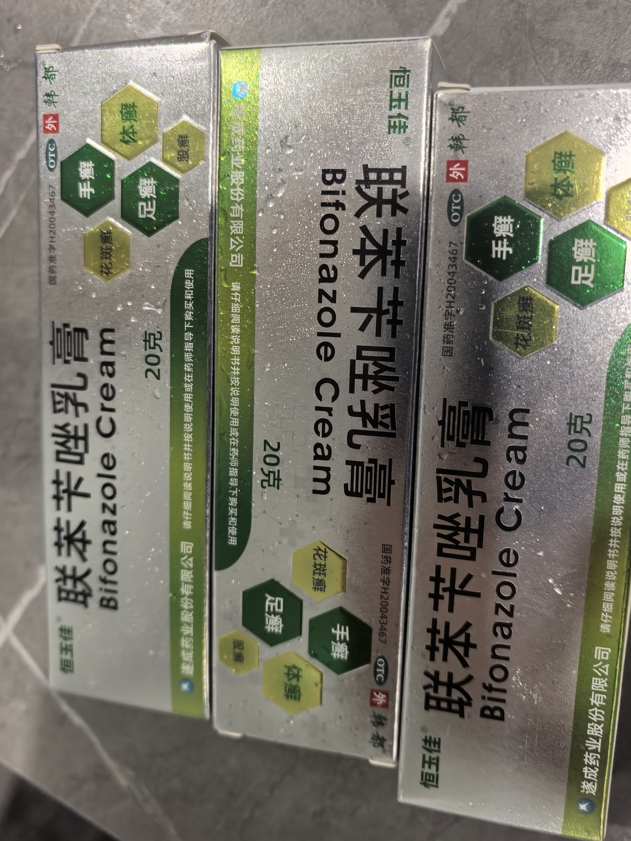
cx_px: 324
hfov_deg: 49.7
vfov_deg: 63.4
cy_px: 408
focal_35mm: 28
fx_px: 681
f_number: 2
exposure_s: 1/50
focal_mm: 8.5
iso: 160
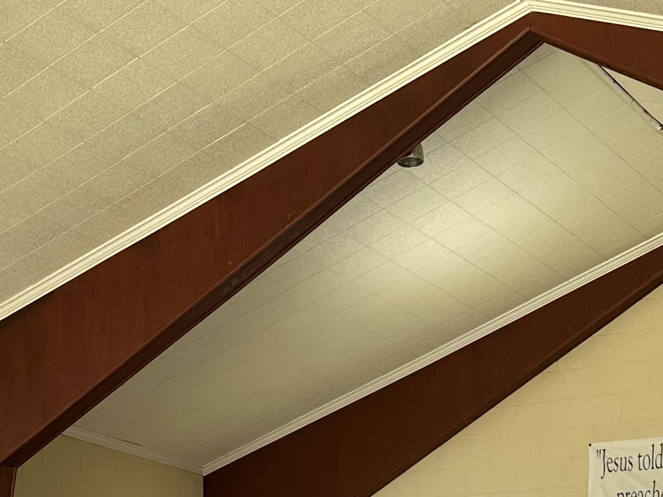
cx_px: 398
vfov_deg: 14.6
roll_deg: -0.9
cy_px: 863
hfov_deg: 21.7
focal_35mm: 90
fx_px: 1724
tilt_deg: -2.9
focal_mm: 6.86
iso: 64
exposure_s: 1/120
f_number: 1.78
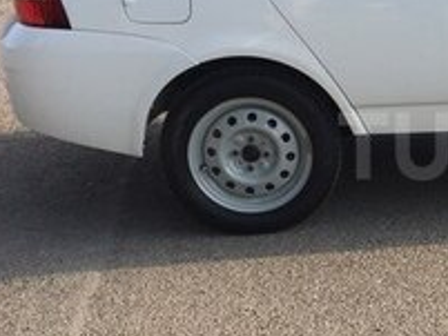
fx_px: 1230
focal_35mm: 95
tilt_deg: -15.4
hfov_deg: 19.2
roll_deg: -1.7
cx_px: 566
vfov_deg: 15.6
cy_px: 146
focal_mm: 4.15
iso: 32
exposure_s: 1/557
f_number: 2.2
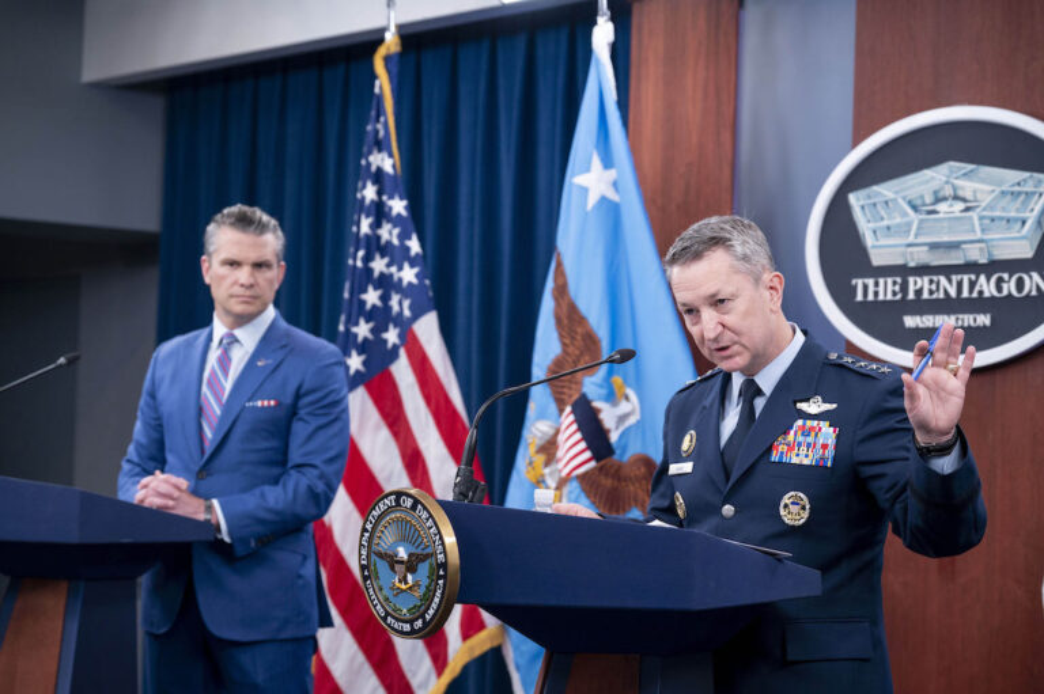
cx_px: 522
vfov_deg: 18.2
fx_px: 2174
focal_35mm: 75
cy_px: 347
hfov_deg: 27.0
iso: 1250
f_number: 4.5
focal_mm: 75
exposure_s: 1/500
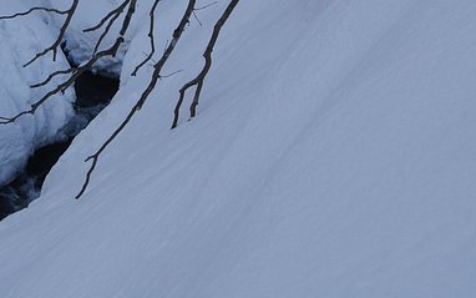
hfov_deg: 22.6
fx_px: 1168
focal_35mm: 90
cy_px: -26
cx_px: 61
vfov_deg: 14.2
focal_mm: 21.88
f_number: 11
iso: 200
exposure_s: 1/125
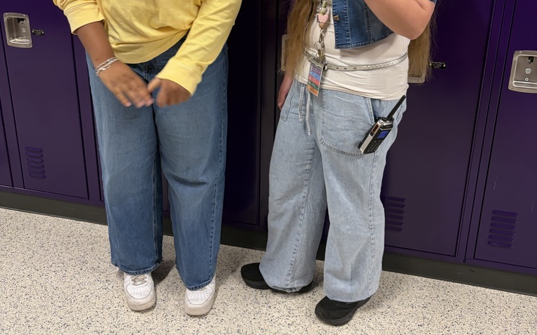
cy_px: 89
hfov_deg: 52.7
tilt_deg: -19.2
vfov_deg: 33.8
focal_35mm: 37
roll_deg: -0.3
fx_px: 542
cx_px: 267
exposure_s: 1/60
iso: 160
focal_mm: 5.96
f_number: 1.6
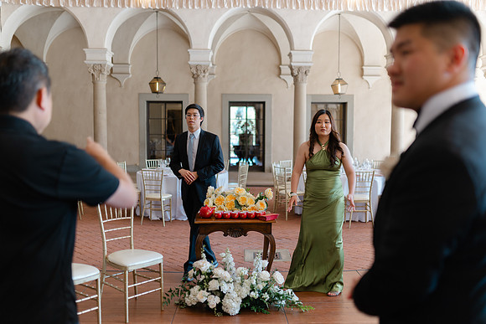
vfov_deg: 37.9
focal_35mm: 35
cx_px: 243
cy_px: 162
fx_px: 473
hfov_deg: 54.4
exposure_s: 1/125
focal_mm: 35
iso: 100
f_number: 1.4
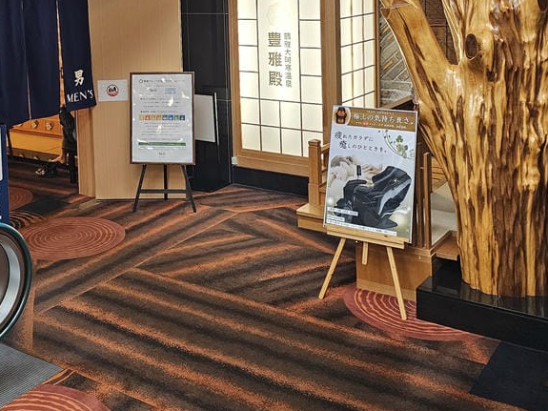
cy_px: 29
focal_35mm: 48
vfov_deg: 28.9
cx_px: 132
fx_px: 760
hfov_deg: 38.6
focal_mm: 6.3
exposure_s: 1/50
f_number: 1.7
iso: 640
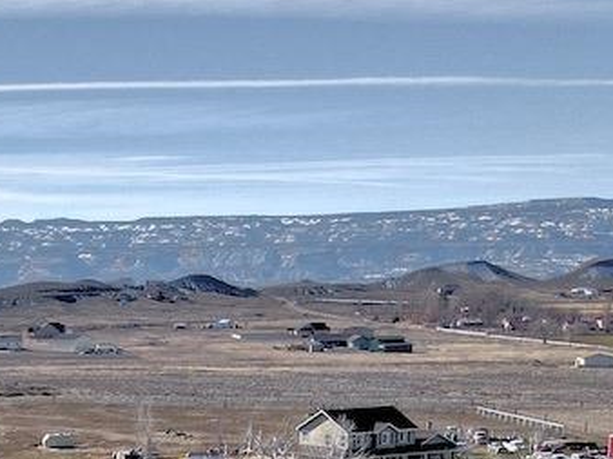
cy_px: 764
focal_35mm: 91
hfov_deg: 20.4
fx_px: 1610
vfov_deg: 14.7
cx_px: -83
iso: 100
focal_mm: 4.5
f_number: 2.8
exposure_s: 1/640
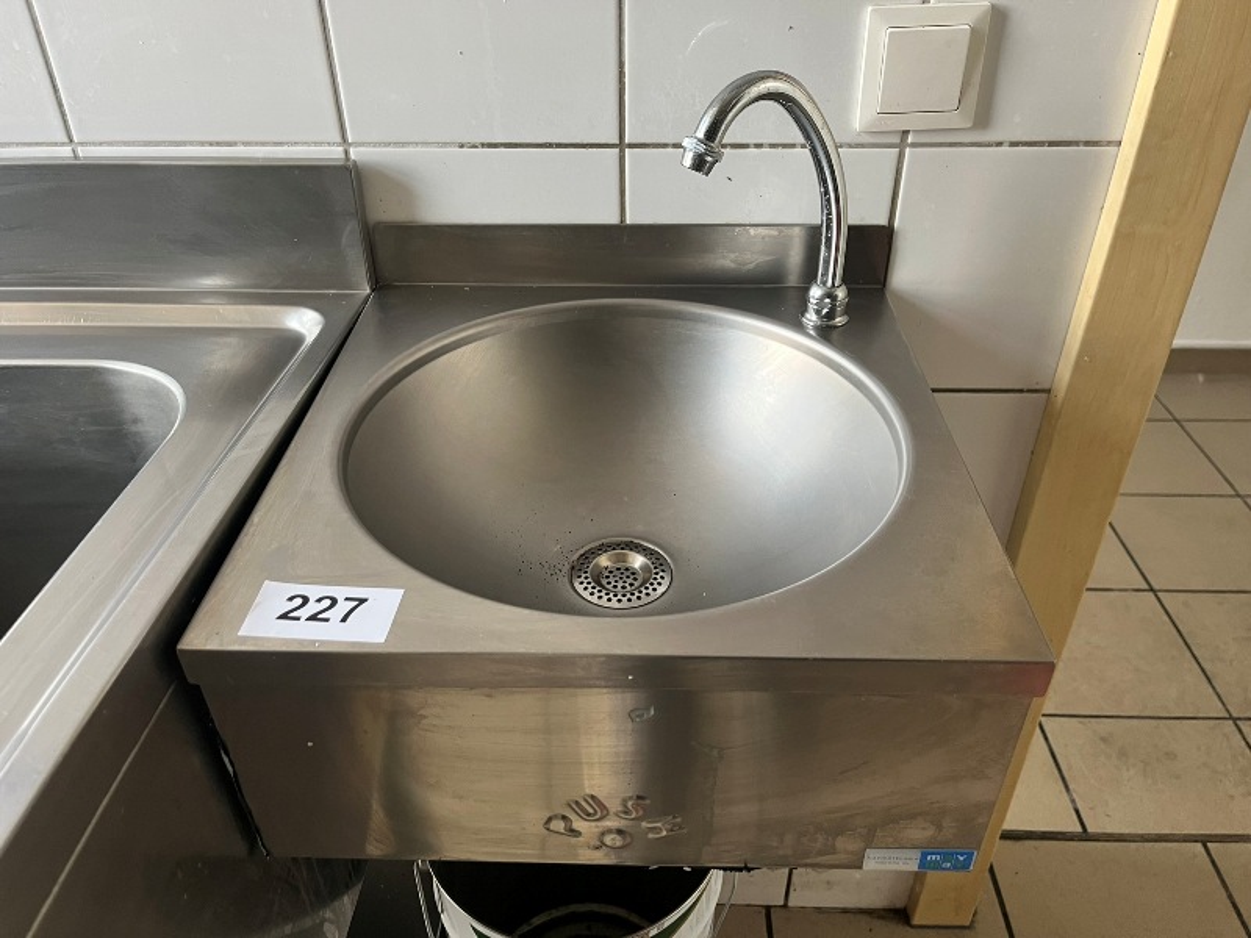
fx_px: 940
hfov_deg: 67.3
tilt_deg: -34.9
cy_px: 469
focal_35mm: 26
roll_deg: +0.8
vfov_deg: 53.1
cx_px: 626
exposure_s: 1/60
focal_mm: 5.1
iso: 125
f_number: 1.6
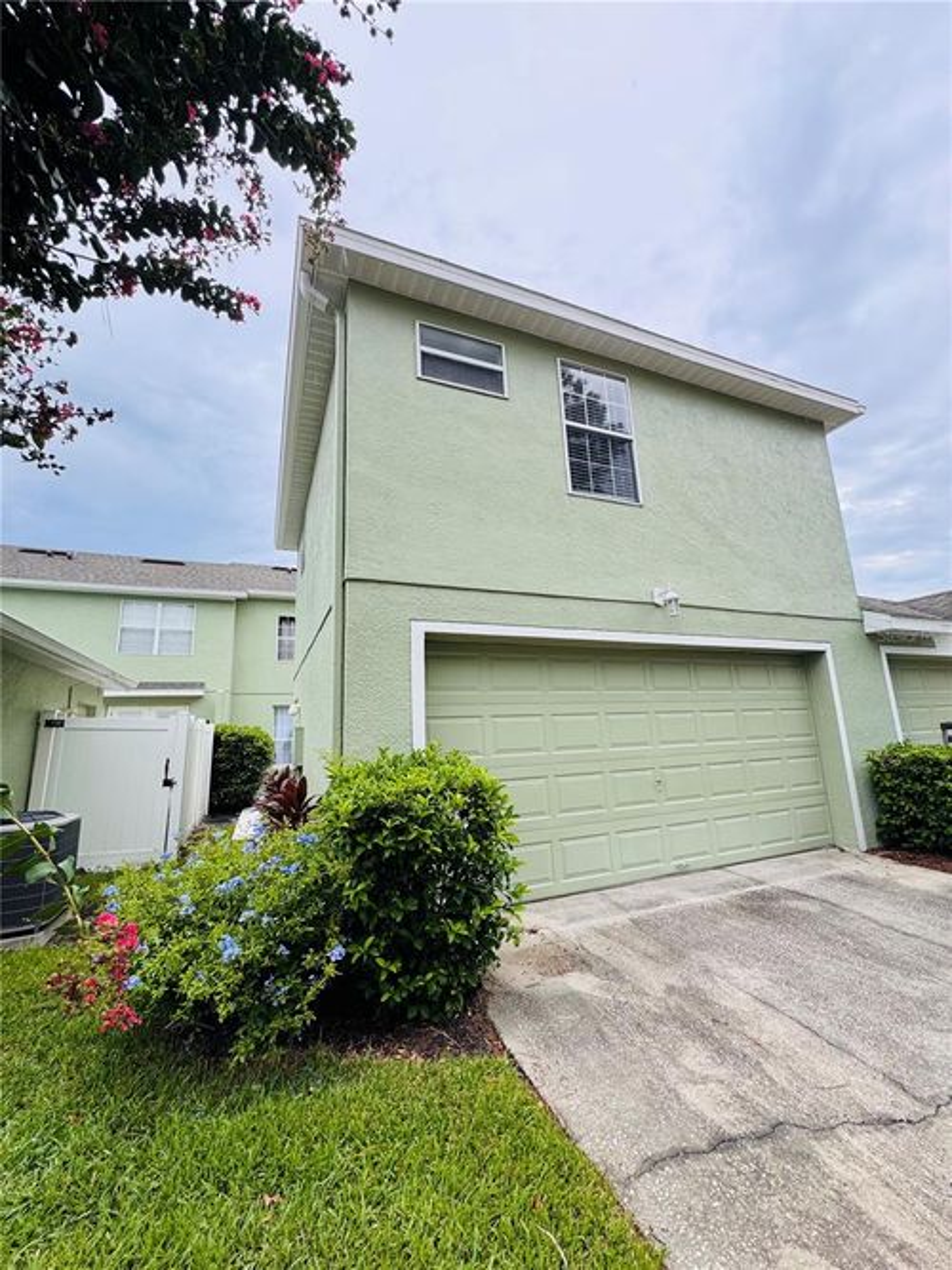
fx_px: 514
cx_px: 476
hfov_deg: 85.7
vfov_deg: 102.1
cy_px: 635
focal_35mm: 14
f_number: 2.2
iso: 40
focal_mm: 2.22
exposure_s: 1/383
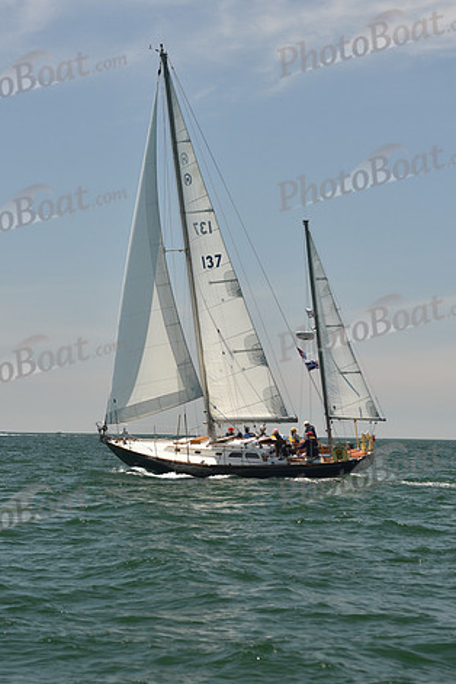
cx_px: 203
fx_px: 2014
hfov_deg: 12.9
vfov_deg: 19.3
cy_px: 270
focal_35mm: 106
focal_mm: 86
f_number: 5.6
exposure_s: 1/800
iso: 250
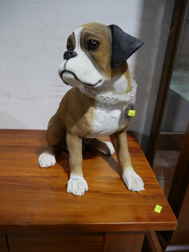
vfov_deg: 63.4
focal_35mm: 28
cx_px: 94
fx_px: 204
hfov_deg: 49.7
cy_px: 126
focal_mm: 14
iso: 320
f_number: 3.5
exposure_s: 1/60
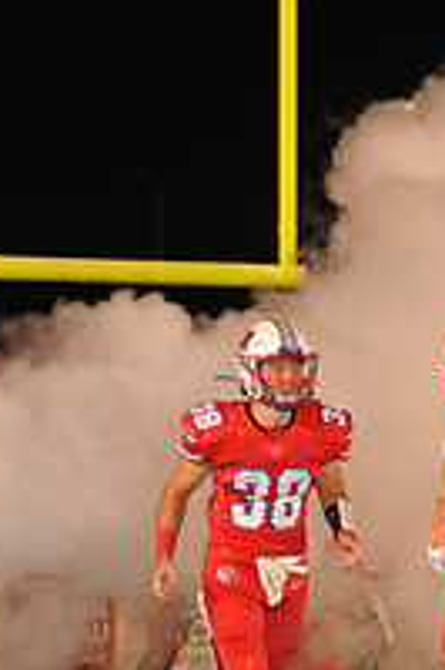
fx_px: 4587
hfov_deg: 5.5
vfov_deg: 8.3
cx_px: 760
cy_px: 467
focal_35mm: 247
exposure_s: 1/125
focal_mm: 85
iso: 1600
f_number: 4.5
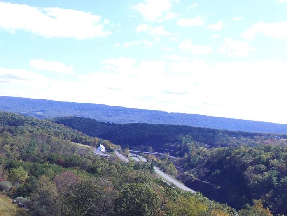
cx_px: 22
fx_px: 323
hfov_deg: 43.2
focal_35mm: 39
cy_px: 134
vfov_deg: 36.6
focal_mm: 3.61
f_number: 2.8
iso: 100
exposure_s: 1/640
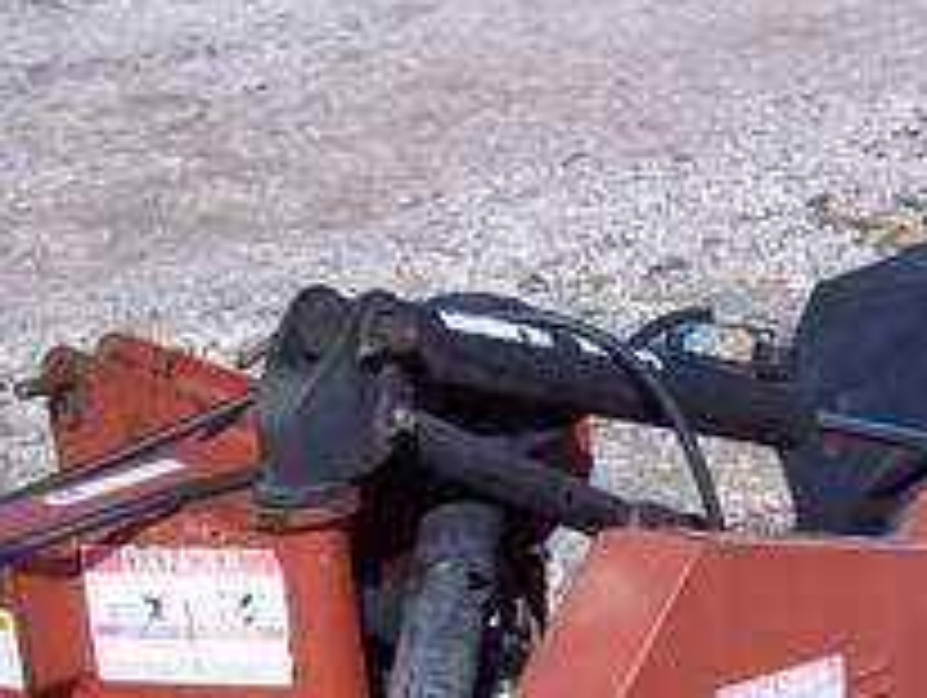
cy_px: 612
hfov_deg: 20.1
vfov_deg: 15.4
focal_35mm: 95
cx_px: 896
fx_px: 2547
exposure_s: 1/320
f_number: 8
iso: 80
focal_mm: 6.5
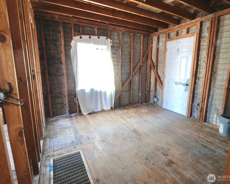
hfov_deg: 89.5
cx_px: 123
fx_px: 116
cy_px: 91
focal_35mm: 17
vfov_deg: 77.0
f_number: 2.8
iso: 1250
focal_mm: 8
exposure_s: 1/60
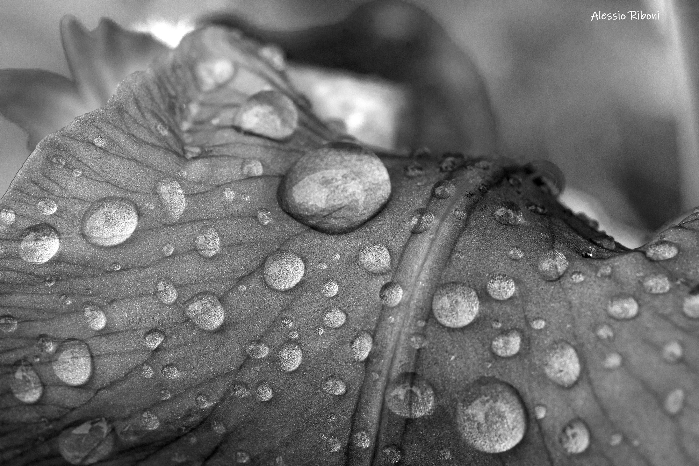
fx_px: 1747
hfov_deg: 22.6
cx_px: 350
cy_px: 233
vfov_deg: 15.2
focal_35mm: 90
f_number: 14
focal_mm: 60
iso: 640
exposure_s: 1/125
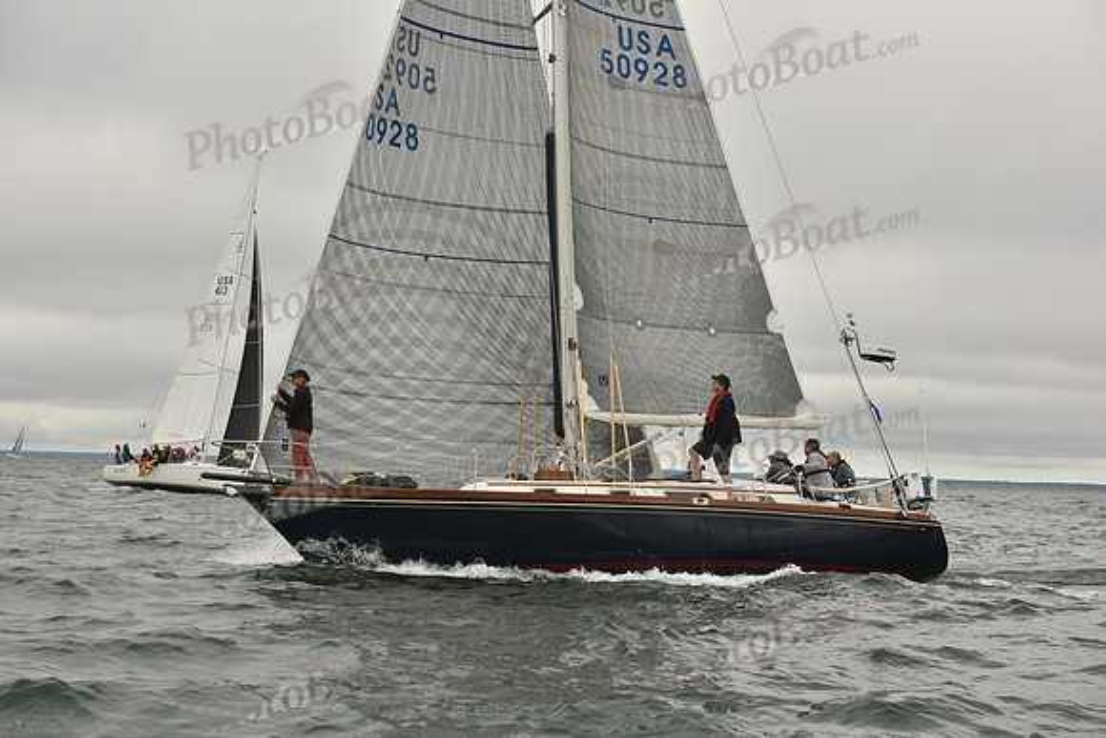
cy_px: 369
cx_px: 553
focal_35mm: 70
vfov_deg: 19.5
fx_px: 2151
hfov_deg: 28.8
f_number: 8
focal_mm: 70
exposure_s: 1/800
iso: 320
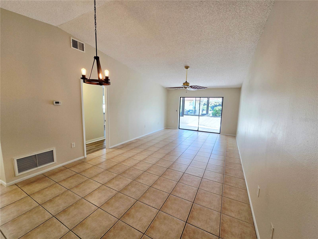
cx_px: 159
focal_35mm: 13
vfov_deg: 89.9
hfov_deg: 106.2
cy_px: 120
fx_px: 119
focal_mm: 2.2
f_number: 2.2
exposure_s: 1/60.2
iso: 50
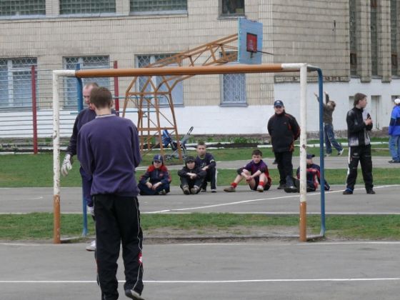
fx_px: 2588
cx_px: 200
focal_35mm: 224
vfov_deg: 6.6
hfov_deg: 8.8
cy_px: 150
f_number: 4
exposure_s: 1/125
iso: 100
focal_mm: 26.6
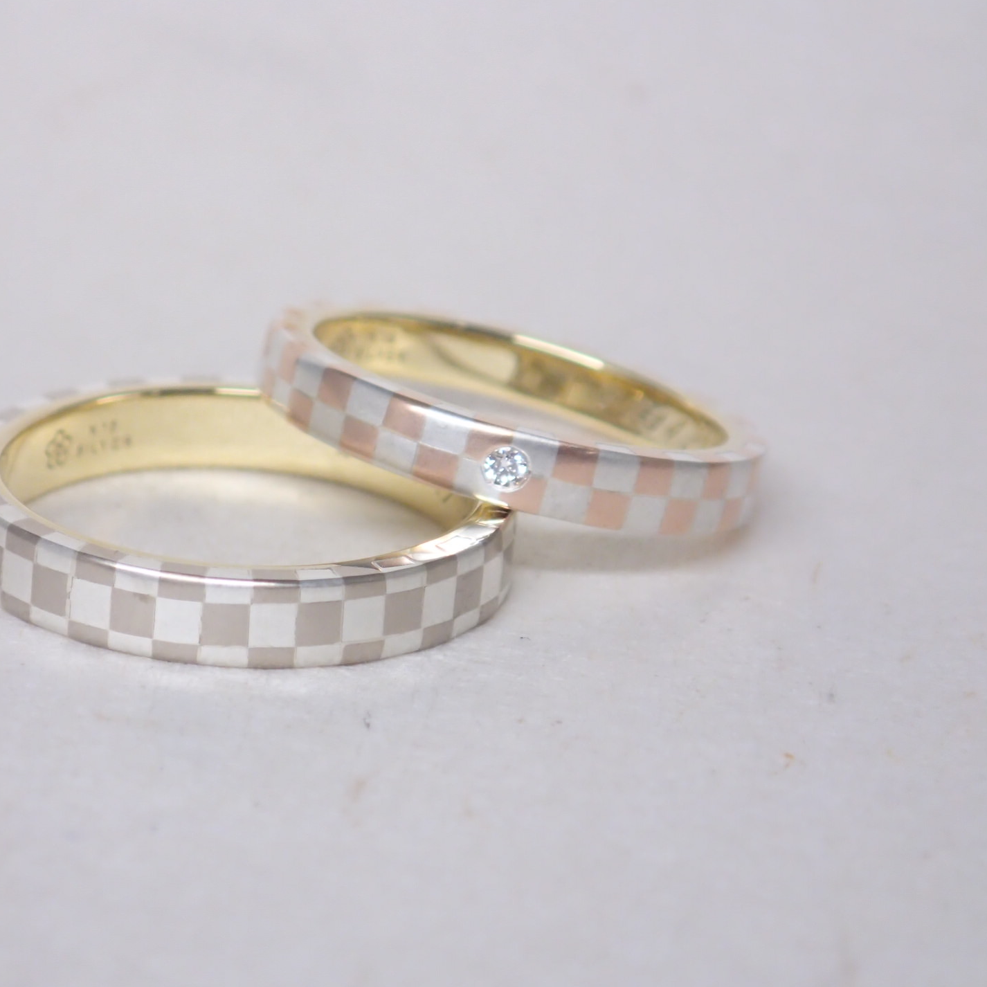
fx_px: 3839
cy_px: 495
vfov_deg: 14.7
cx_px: 325
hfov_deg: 14.6
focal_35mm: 119
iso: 400
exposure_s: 1/100
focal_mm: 18
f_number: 4.9
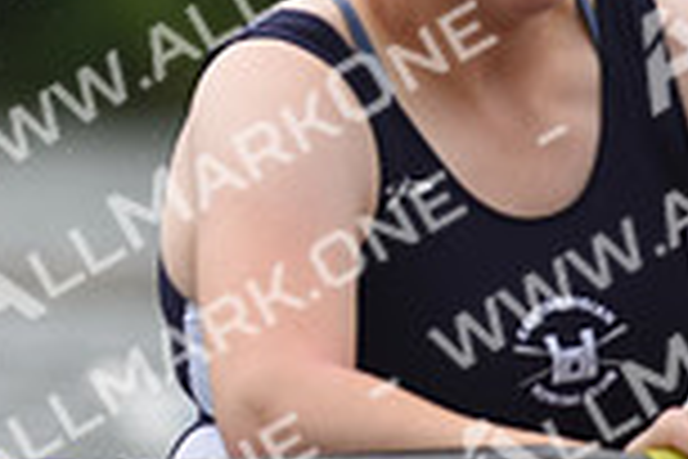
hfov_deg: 1.8
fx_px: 21728
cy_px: -128
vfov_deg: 1.2
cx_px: -486
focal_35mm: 1137
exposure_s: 1/1600
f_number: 4
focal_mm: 300
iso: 250
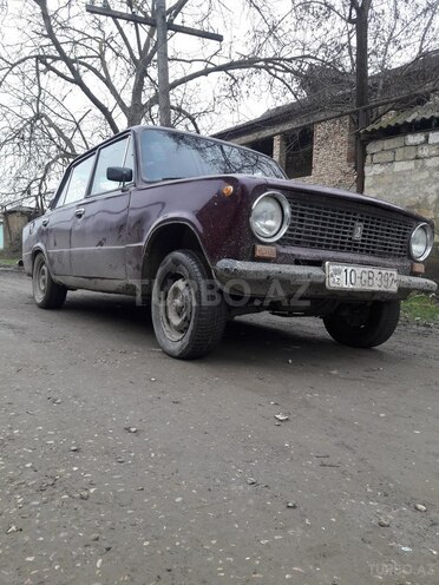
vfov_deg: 63.4
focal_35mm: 28
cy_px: 292
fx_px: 473
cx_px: 220
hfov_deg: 49.7
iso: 40
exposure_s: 1/138
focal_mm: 3.7
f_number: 1.9
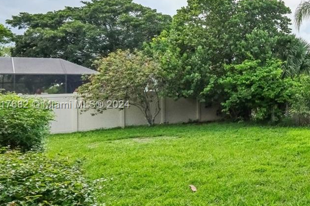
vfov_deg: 35.0
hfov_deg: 38.5
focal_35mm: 38
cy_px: 105
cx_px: 365
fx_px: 327
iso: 1600
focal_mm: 10
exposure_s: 1/1800
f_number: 7.1
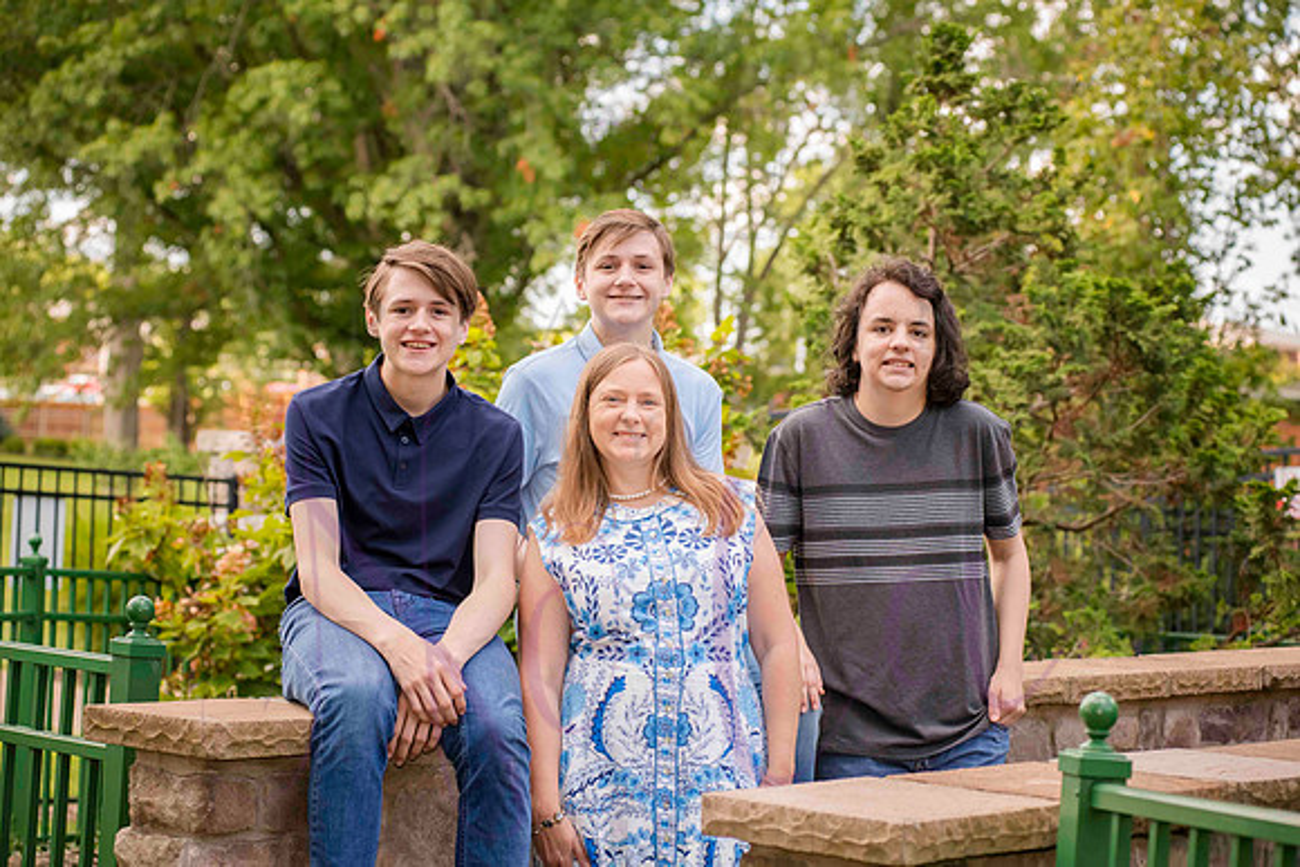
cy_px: 434
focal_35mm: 80
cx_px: 650
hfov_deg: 25.4
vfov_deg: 17.1
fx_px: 2889
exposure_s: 1/320
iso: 400
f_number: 5.6
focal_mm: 80
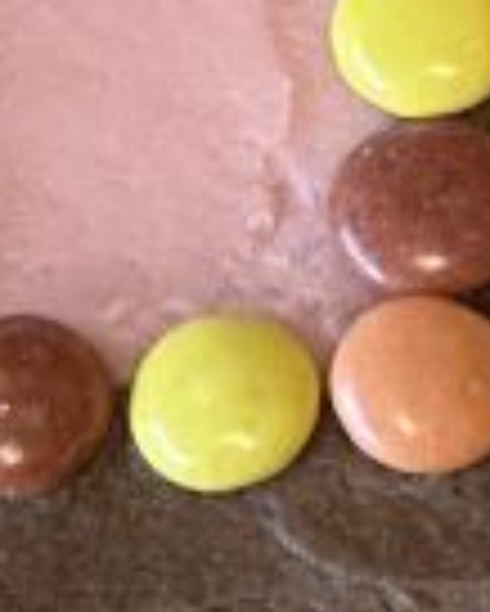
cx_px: 148
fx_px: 8022
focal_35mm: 443
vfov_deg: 4.3
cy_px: -396
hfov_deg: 3.5
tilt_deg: -57.1
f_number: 2.8
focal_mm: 9
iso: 400
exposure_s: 1/50
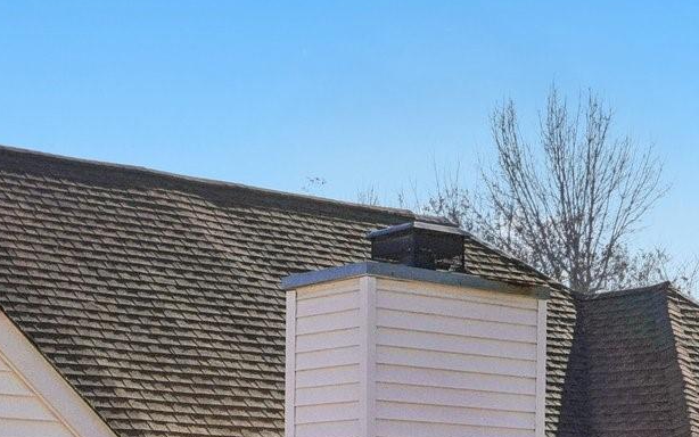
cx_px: 316
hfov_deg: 20.4
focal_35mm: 102
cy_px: 674
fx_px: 1943
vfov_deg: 12.2
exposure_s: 1/750
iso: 100
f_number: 8
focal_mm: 20
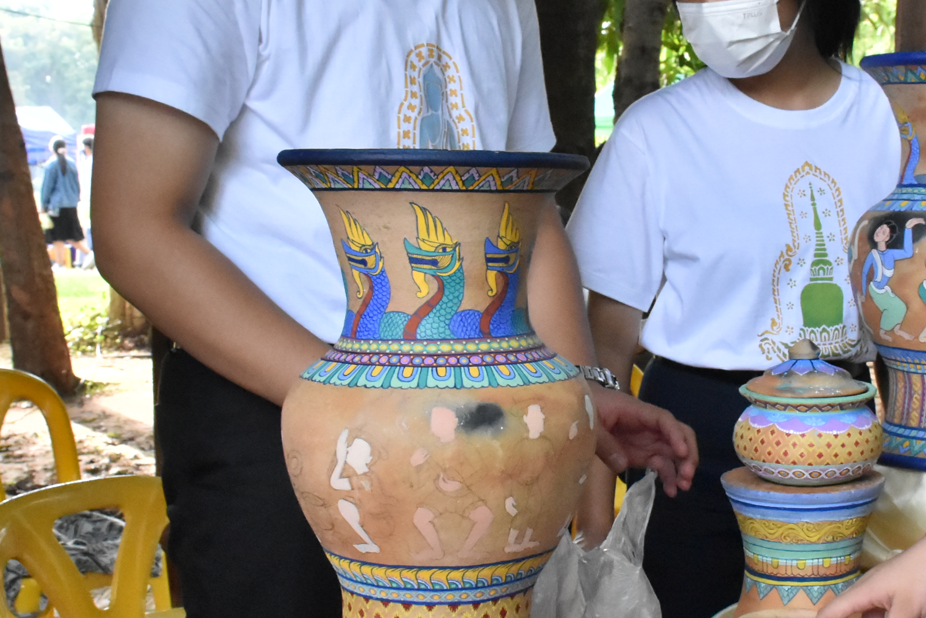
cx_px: 670
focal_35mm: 64
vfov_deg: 21.2
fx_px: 1646
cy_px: 338
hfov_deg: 31.0
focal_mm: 18
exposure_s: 1/250
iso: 3200
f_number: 8
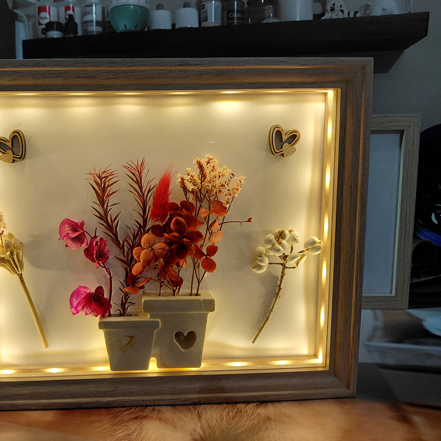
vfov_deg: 54.0
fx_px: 432
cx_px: 148
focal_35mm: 30
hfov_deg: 53.0
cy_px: 219
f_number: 1.8
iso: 100
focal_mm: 4.69
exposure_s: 1/100
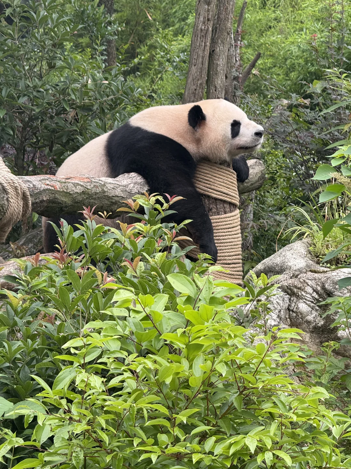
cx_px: 176
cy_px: 234
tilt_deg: +3.5
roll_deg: -1.3
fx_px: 1622
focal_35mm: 120
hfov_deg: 12.3
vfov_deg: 16.4
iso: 50
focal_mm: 15.66
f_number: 2.8
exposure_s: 1/111
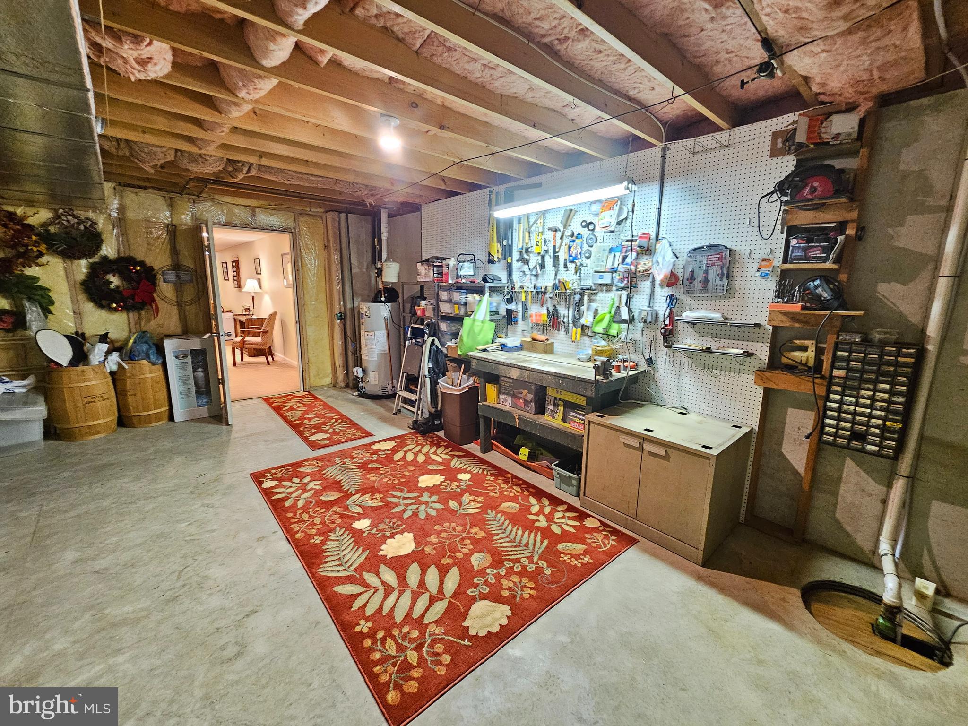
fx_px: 364
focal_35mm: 13
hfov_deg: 106.2
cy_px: 363
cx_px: 484
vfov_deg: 89.9
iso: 1000
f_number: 2.2
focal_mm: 2.2
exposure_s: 1/24
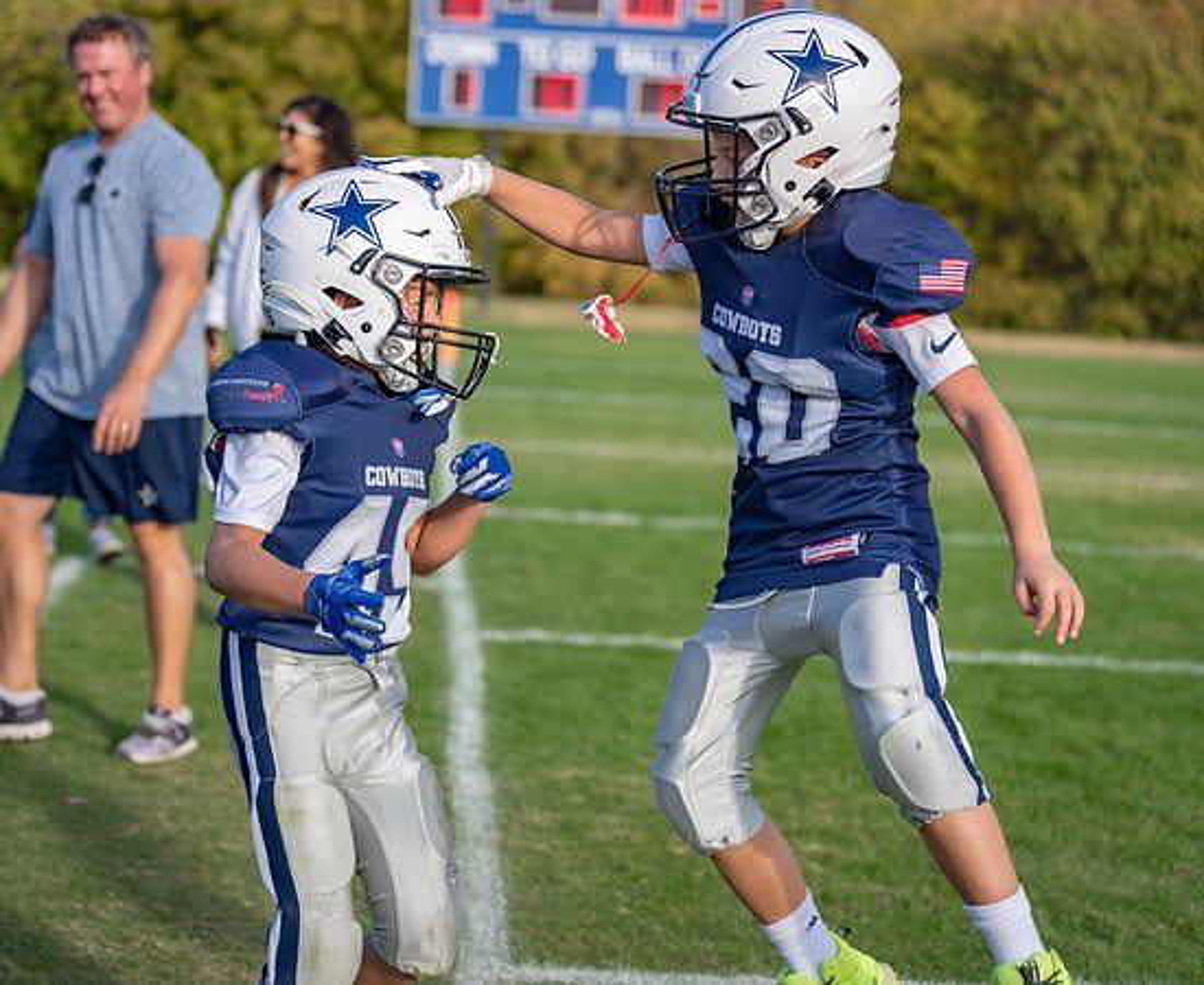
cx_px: 464
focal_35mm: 80
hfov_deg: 23.6
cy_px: 492
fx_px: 2875
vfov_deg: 19.4
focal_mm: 70
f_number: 2.8
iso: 160
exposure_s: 1/1250
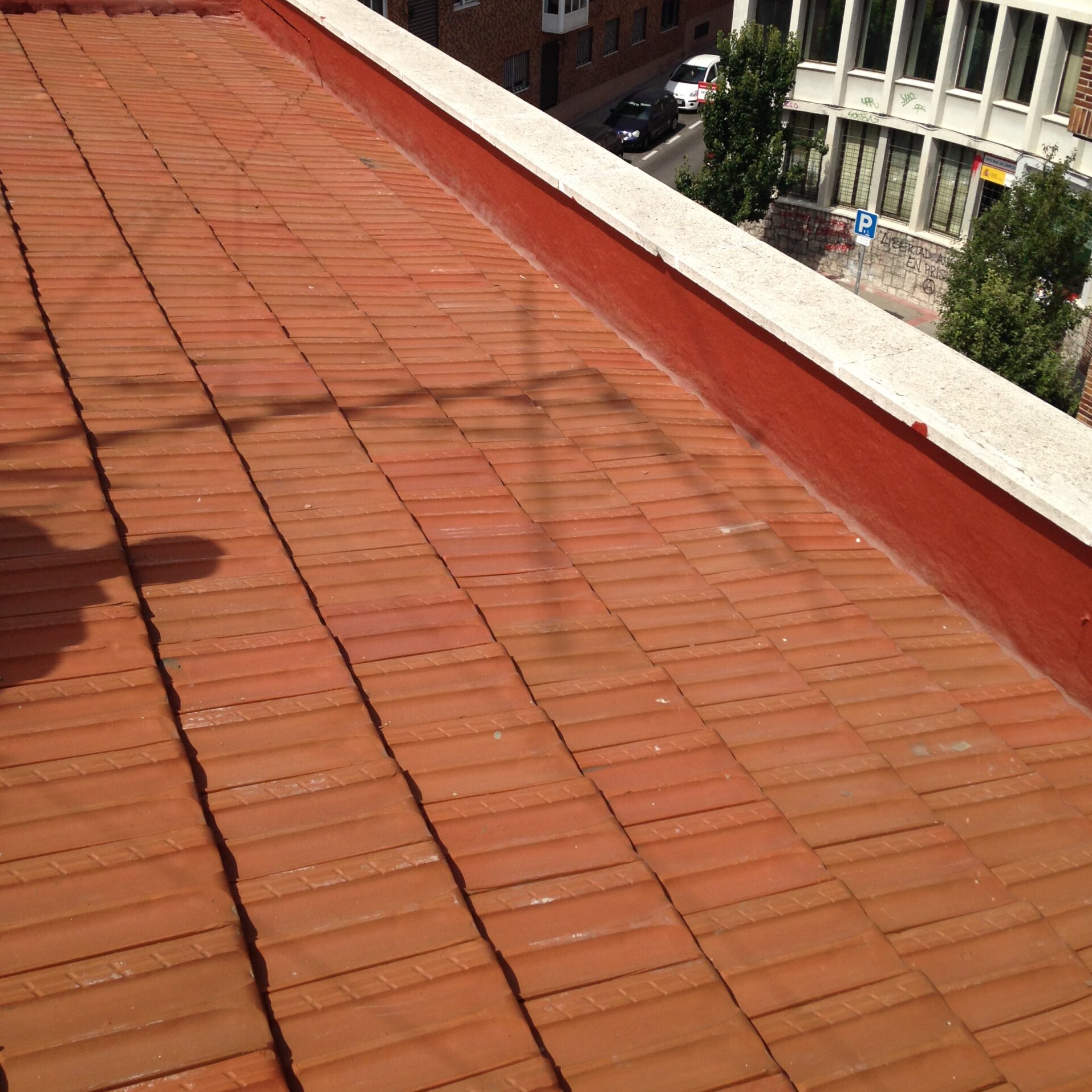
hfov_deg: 42.8
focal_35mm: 39
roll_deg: -0.7
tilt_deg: -27.9
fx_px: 1392
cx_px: 546
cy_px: 429
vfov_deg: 42.6
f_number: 2.4
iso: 50
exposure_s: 1/2169
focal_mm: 4.12
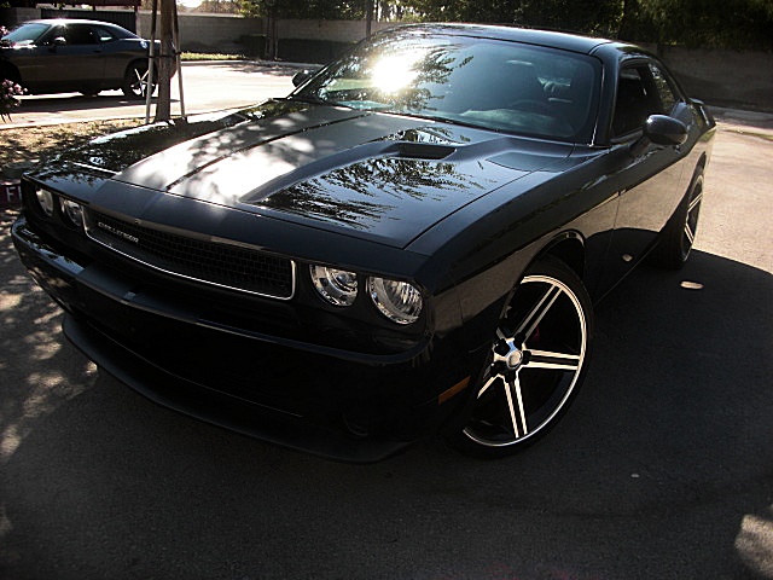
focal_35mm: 36
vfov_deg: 39.7
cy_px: 290
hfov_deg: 51.4
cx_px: 386
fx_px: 804
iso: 50
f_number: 2.8
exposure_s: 1/320
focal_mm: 6.3
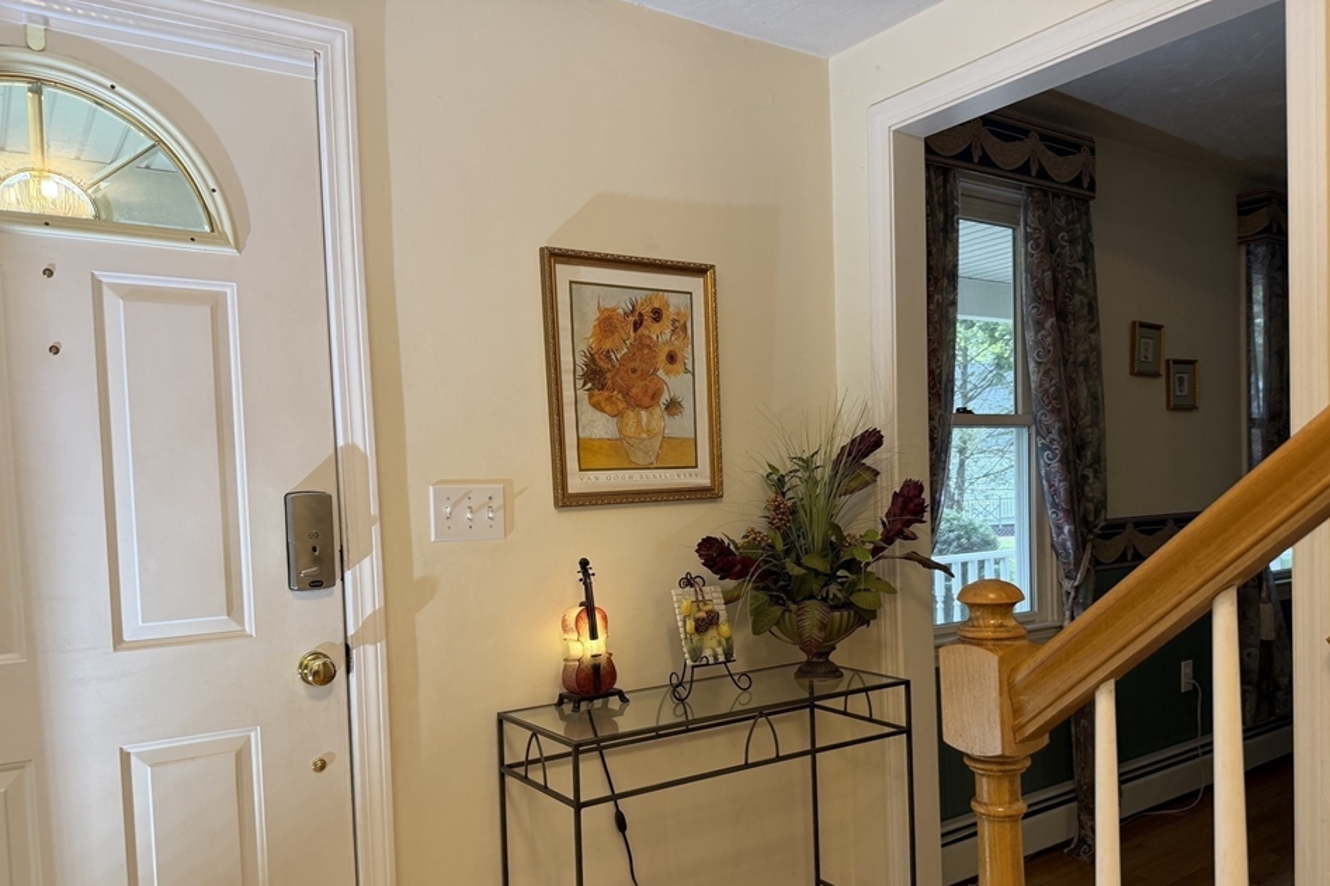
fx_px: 997
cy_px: 536
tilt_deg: -3.5
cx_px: 687
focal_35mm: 27
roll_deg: +2.8
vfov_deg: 47.6
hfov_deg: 67.4
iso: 125
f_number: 1.78
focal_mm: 6.76
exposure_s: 1/60
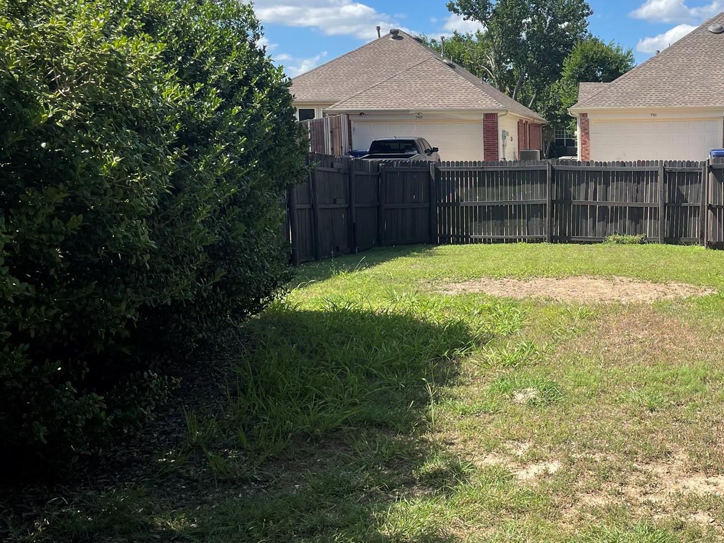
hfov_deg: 41.9
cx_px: 583
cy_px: 253
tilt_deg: -6.3
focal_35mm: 43
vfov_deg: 33.6
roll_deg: +1.3
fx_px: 900
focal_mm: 4.2
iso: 32
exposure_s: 1/2257
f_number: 1.6
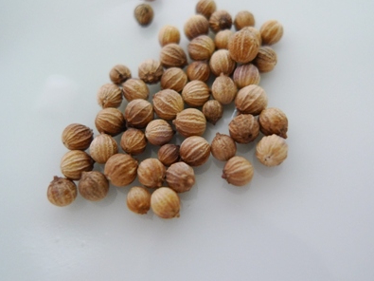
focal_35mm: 25
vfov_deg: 54.9
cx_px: 183
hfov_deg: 69.4
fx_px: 270
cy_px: 140
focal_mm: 5.1
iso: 400
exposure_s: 1/20
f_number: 2
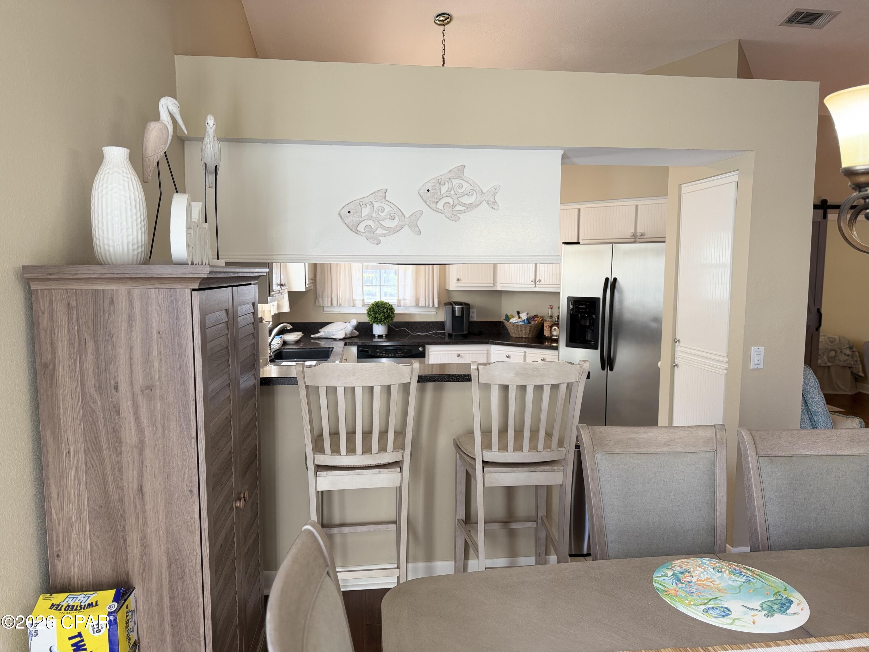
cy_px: 326
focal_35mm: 24
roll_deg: -0.4
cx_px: 434
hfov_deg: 71.6
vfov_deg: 56.8
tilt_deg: -5.5
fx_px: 602
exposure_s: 1/120
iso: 125
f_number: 1.78
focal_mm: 6.76
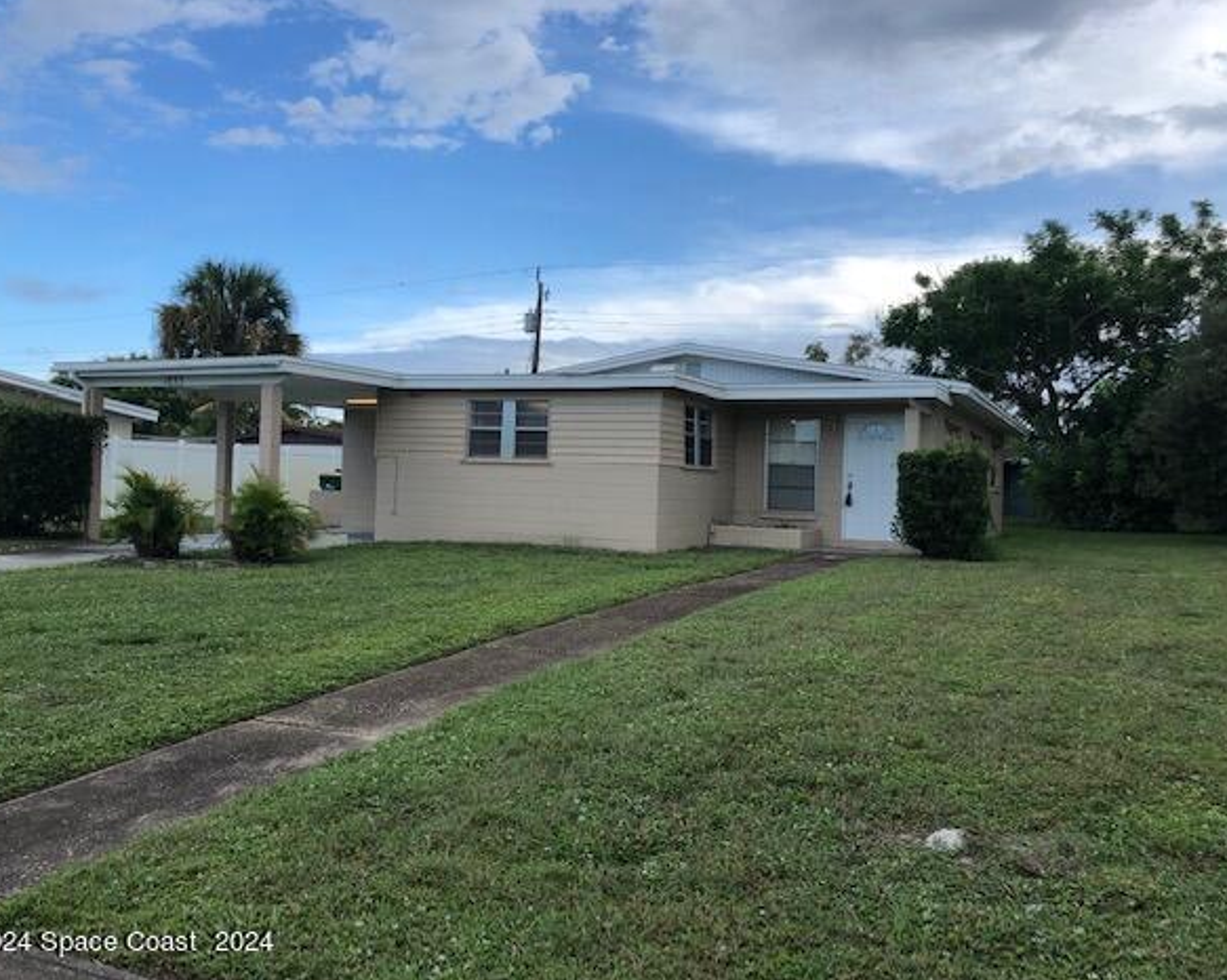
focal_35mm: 30
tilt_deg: +1.3
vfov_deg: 48.5
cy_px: 482
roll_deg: -2.2
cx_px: 612
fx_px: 1089
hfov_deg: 58.8
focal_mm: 4
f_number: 1.8
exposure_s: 1/917
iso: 20
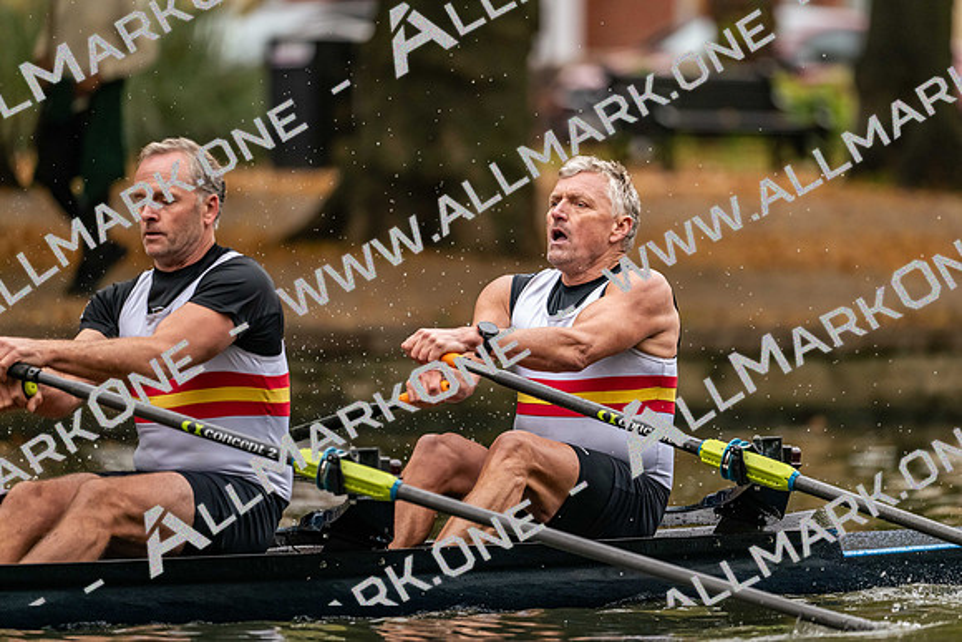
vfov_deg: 3.4
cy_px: 321
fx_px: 10691
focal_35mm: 400
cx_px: 481
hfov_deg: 5.2
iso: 2800
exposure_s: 1/2500
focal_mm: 400
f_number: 4.5
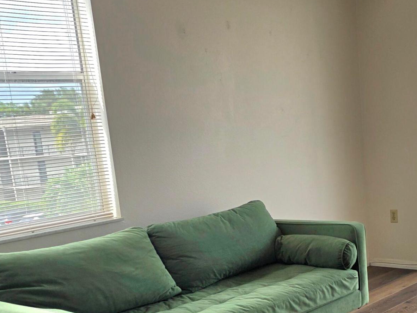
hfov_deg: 33.9
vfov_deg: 25.4
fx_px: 675
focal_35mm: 56
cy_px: 274
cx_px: 289
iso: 10
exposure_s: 1/182
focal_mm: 6.5
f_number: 1.4
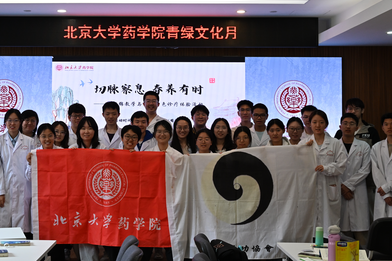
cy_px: 90
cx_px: 153
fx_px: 729
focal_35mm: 67
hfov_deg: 30.0
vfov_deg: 20.3
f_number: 5.3
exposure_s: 1/125
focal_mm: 44
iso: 1400
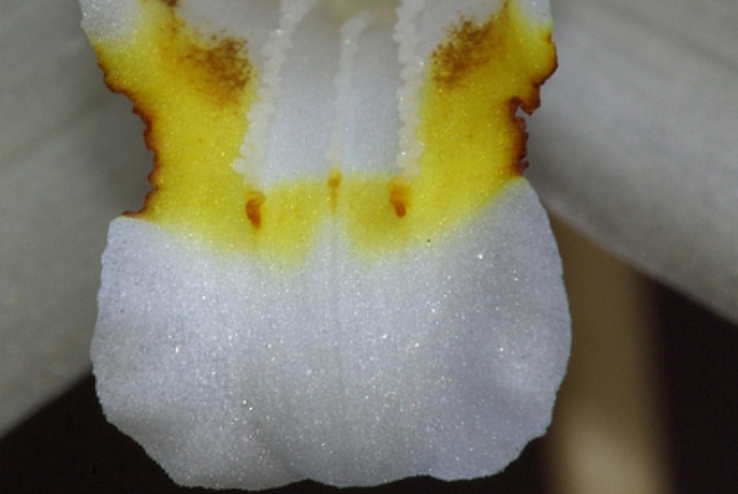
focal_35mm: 584
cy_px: 90
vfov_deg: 2.4
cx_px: 291
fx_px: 11985
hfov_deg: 3.5
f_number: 32
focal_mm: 200
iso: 400
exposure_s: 1/1.25
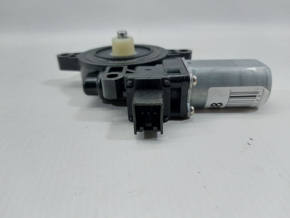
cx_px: 145
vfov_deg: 56.8
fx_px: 201
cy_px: 109
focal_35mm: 24
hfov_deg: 71.6
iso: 64
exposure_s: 1/60
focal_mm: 5.23
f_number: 1.8
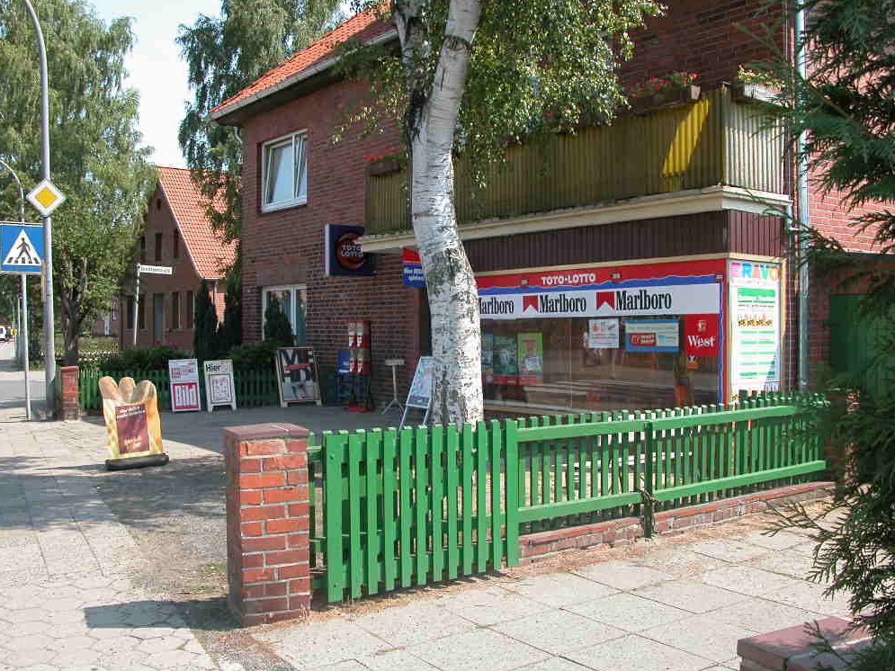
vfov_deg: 40.7
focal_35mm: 35
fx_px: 905
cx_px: 443
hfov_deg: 52.6
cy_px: 336
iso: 100
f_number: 5
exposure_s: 1/204
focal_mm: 8.9
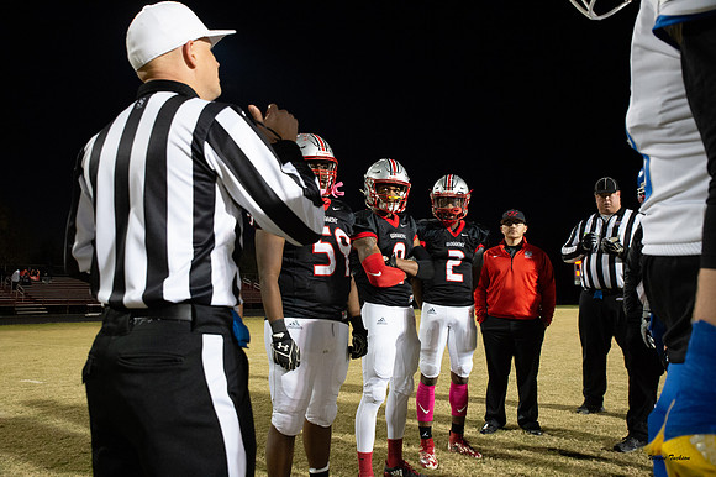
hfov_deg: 62.0
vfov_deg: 43.6
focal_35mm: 30
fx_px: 596
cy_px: 238
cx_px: 358
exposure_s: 1/250
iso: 6400
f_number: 5
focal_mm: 30
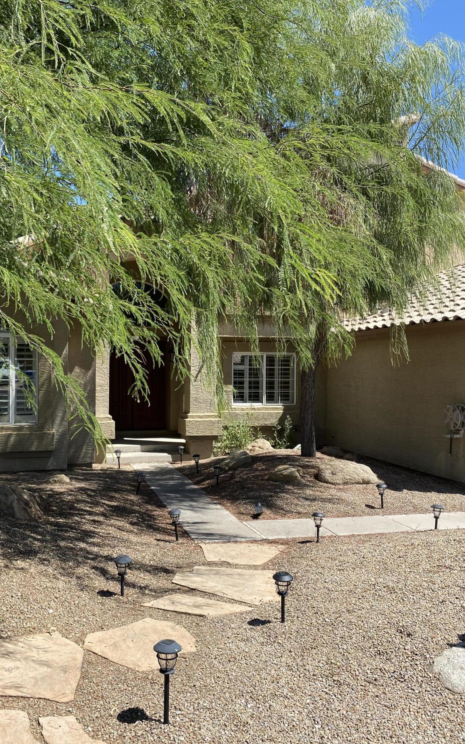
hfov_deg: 41.7
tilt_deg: +0.1
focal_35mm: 30
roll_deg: -0.5
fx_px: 608
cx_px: 192
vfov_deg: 62.9
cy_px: 379
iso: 32
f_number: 1.8
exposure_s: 1/2183
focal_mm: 4.25
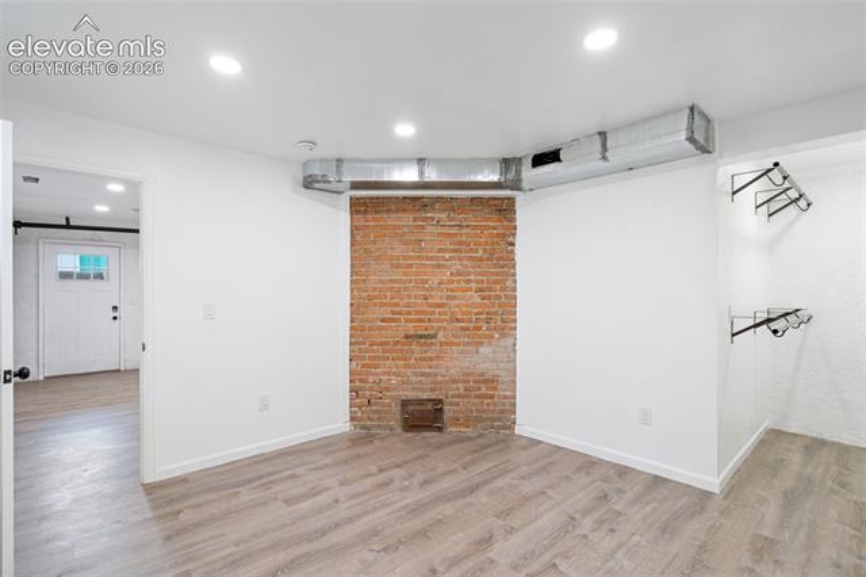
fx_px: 409
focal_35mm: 17
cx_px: 433
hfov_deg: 93.3
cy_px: 288
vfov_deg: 70.4
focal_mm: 17
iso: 640
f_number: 10
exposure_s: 1/3
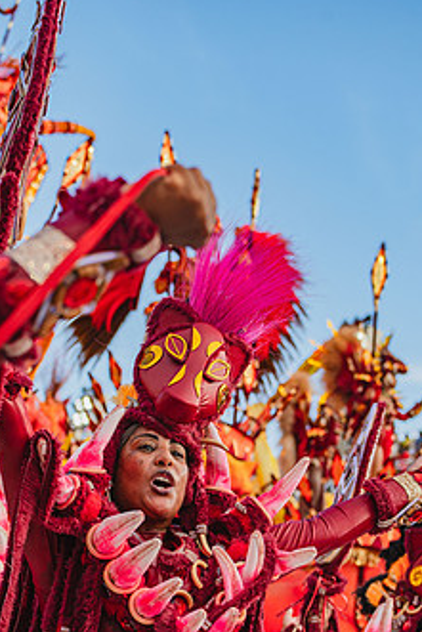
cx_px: 184
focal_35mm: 95
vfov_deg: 21.4
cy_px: 418
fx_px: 1669
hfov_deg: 14.4
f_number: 5.6
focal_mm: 70
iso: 640
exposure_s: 1/1600
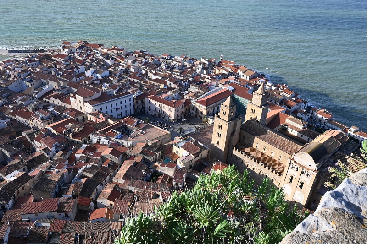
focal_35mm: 29
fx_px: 298
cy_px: 122
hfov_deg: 63.2
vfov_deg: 44.6
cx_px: 184
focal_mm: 19.5
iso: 110
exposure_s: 1/250
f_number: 5.6
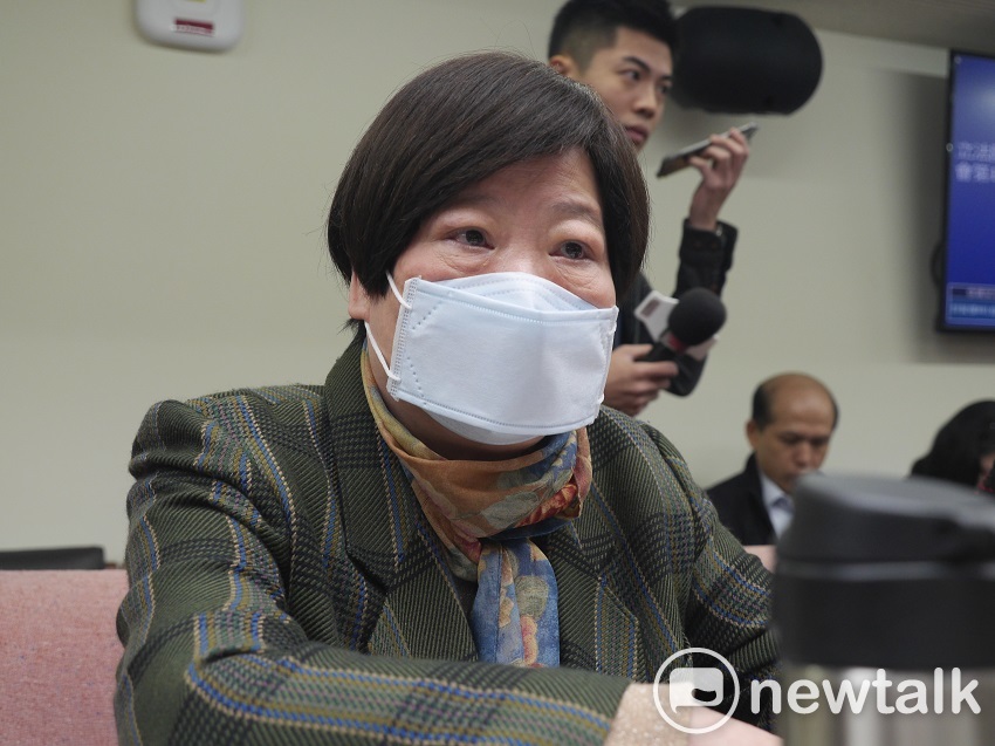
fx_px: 1379
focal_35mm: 48
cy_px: 373
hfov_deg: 39.7
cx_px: 498
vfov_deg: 30.3
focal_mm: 24
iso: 800
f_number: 3.5
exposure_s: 1/160
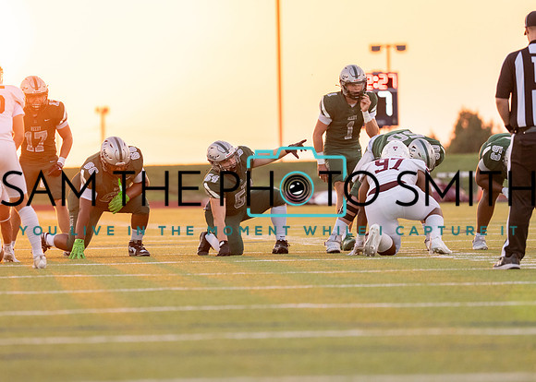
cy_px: 177
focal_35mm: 319
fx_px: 4857
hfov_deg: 6.3
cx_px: 244
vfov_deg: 4.5
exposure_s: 1/1250
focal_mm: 200
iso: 640
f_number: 2.8
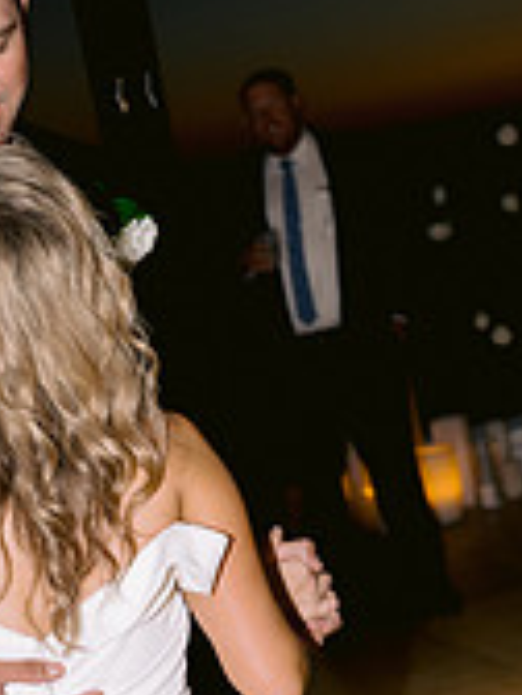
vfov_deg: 21.5
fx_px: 1810
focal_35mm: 90
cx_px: 128
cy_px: 546
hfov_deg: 16.3
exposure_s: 1/60
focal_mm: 35
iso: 400
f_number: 2.8
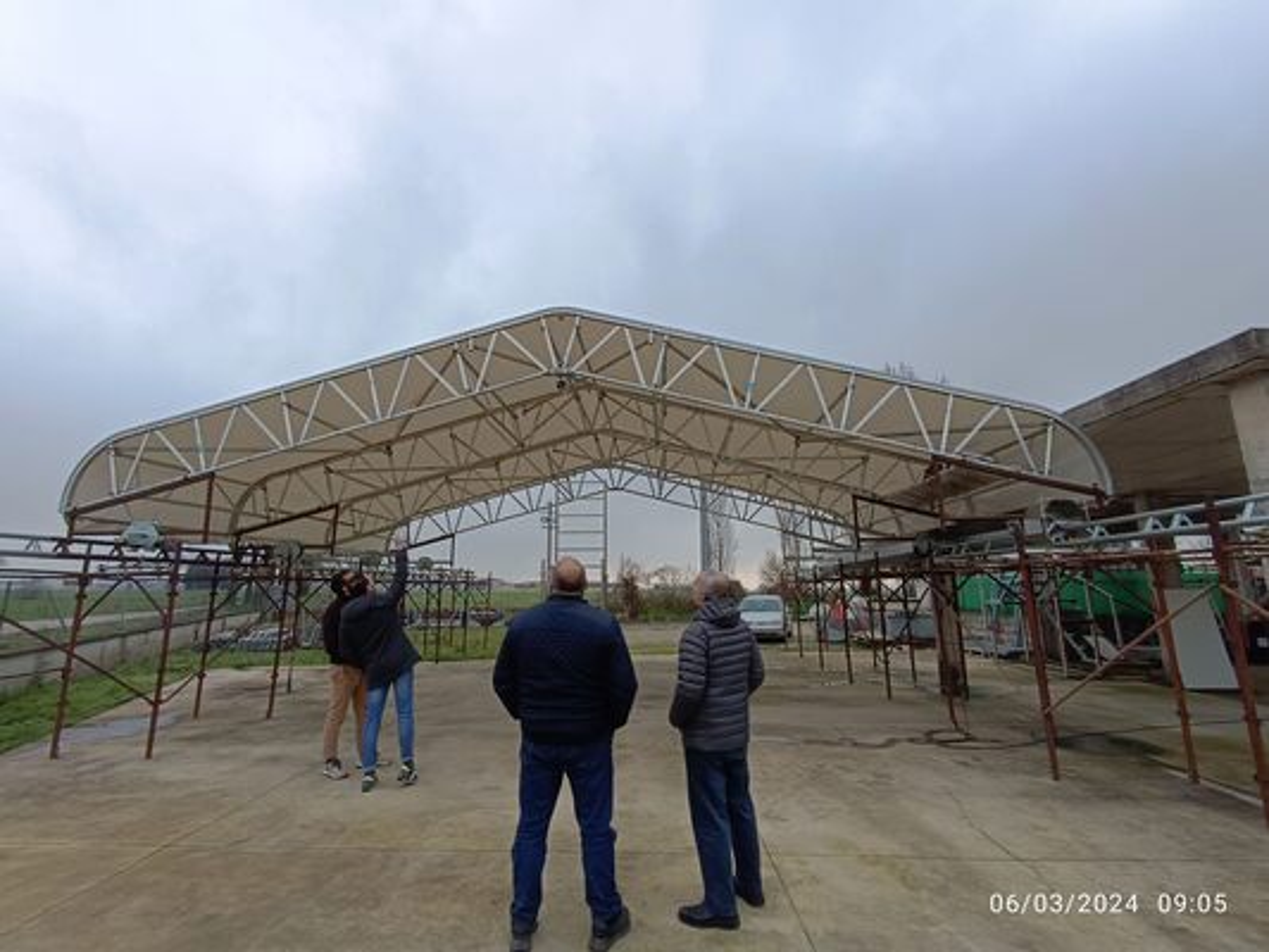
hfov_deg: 94.5
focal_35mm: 16
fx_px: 587
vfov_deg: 78.1
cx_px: 634
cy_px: 476
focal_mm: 1.66
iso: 50
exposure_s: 1/380
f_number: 2.2
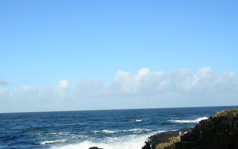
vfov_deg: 21.9
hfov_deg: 34.5
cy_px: 103
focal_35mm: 59
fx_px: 383
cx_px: 100
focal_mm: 5.8
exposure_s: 1/320
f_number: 5.6
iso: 50
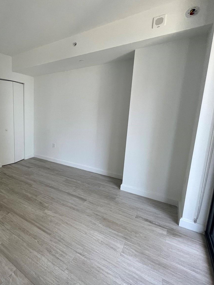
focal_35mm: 18
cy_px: 138
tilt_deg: -11.2
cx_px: 38
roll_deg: -0.3
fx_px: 148
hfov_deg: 64.1
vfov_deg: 87.7
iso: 125
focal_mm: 1.57
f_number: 1.8
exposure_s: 1/99
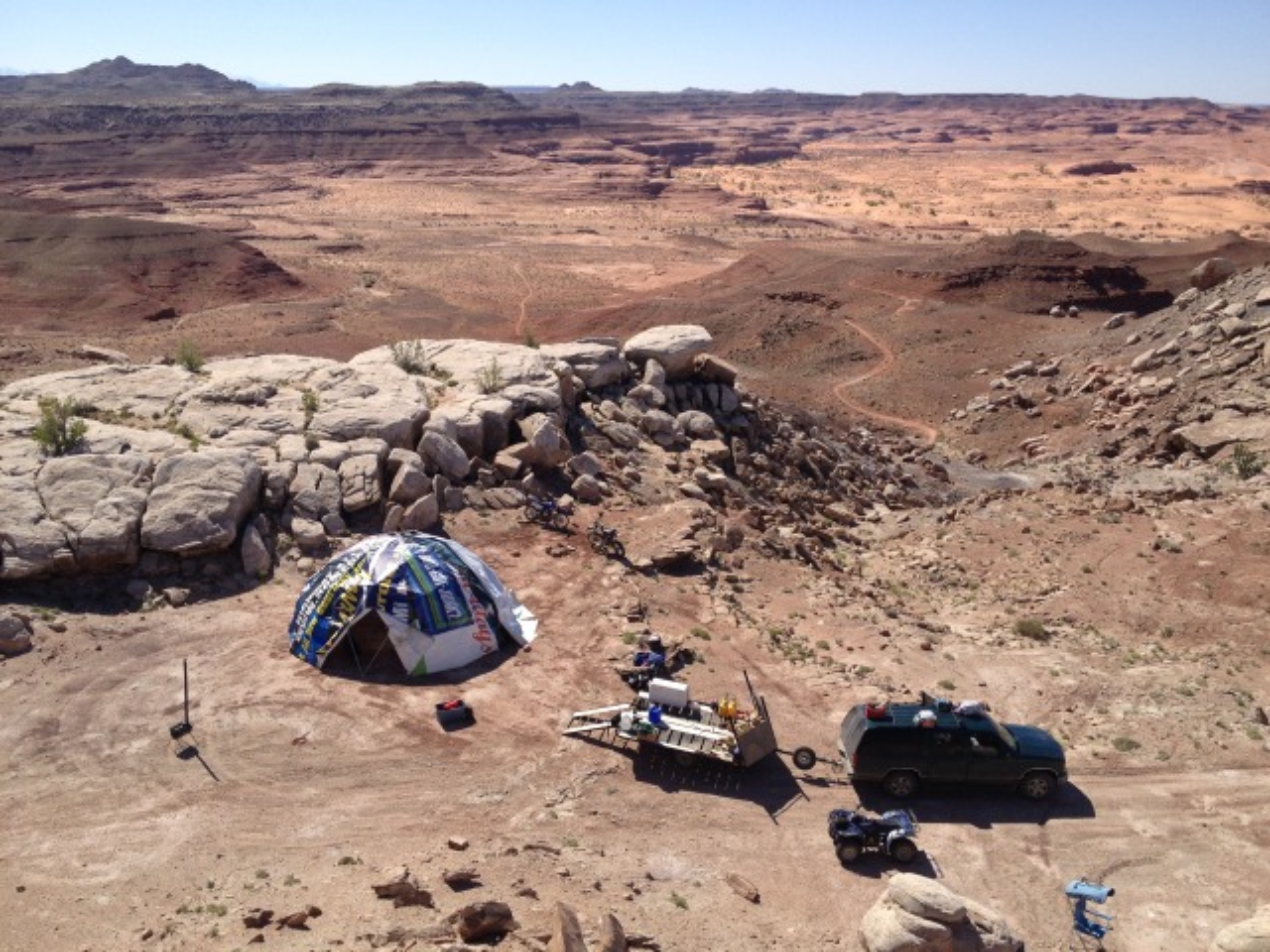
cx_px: 635
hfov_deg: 52.6
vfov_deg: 40.7
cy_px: 476
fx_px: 1284
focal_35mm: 35
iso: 50
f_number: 2.4
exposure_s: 1/1972
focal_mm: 4.28
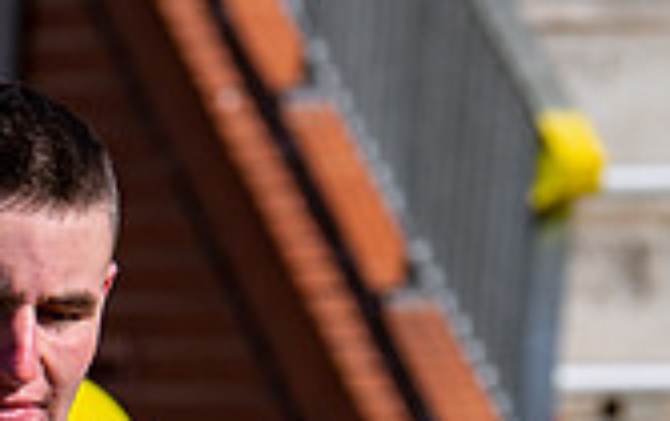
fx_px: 20412
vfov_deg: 1.2
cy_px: 696
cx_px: -70
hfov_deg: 1.9
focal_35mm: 1116
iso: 100
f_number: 4
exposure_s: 1/1000
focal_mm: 120
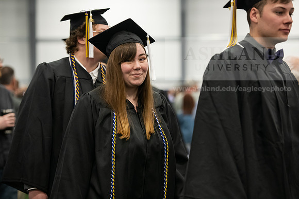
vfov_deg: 11.2
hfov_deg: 16.8
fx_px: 1013
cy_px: 100
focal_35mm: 122
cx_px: 150
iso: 3200
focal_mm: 122
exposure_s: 1/200
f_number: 3.2
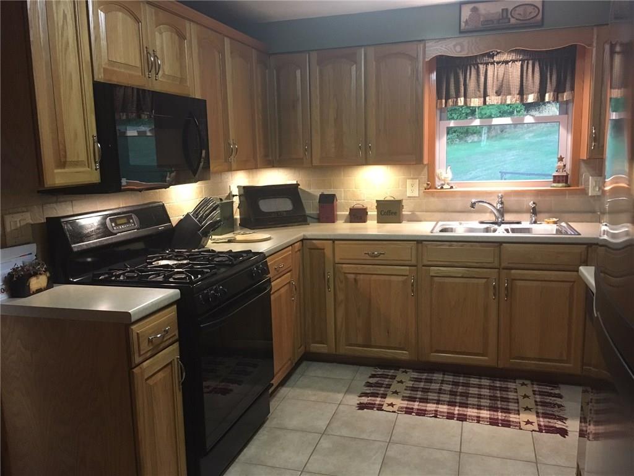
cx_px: 317
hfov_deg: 61.7
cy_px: 238
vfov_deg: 48.2
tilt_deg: -10.1
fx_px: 531
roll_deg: +0.9
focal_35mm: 29
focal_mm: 4.15
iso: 200
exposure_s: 1/30
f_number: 2.2
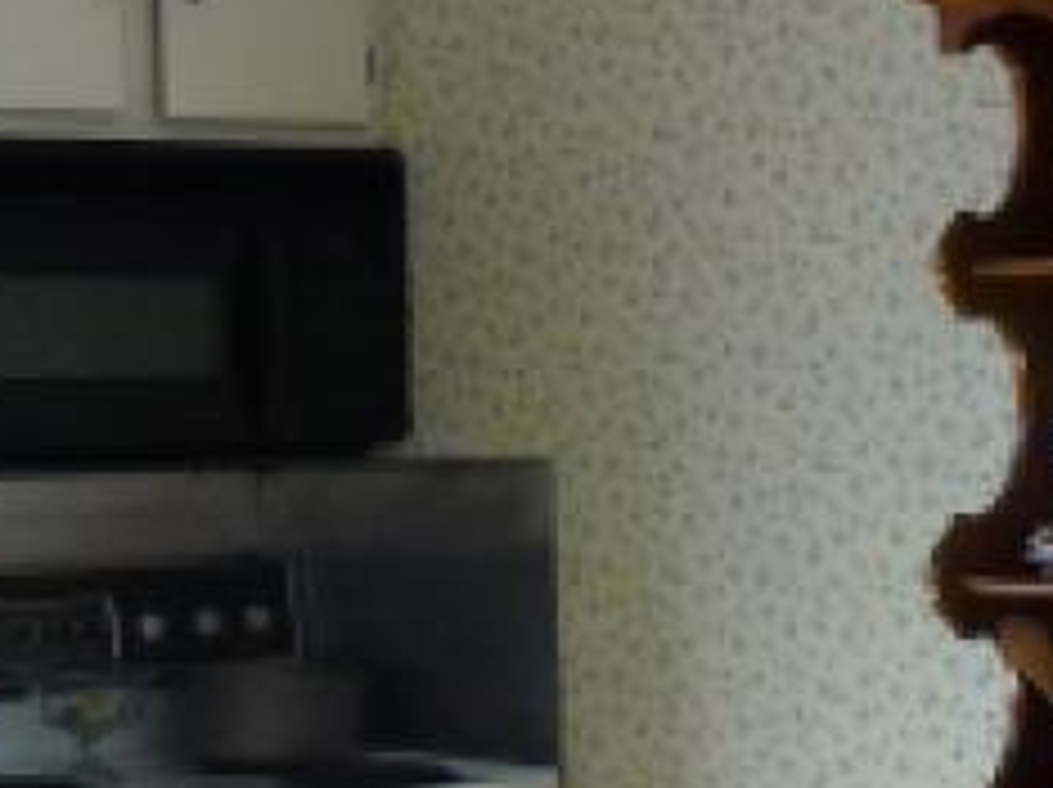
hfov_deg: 17.3
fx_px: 3464
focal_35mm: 114
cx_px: 652
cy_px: 696
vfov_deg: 12.9
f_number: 3.4
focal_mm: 4.7
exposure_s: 1/60
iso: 200
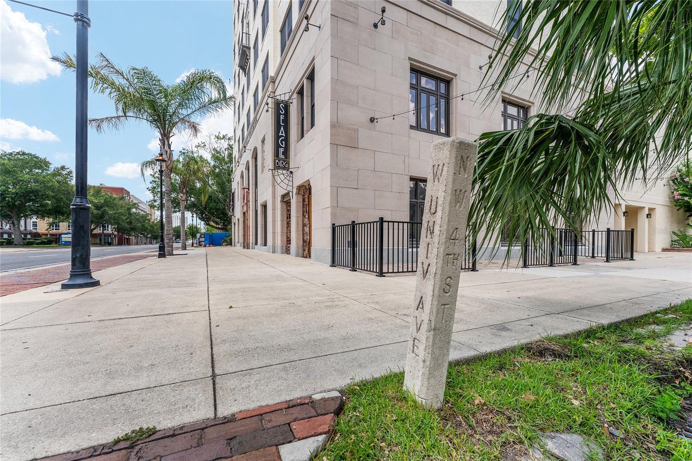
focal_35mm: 14
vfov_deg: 81.2
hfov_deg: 104.3
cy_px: 230
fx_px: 269
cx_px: 346
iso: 400
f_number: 7.1
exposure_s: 1/640
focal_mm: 14
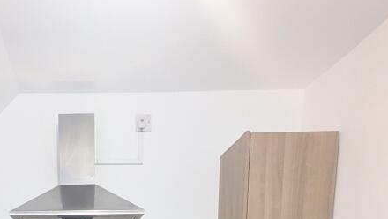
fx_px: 340
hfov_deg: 55.5
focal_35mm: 33
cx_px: 80
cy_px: 338
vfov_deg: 25.6
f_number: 2.2
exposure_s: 1/23.8
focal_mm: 1.95
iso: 334
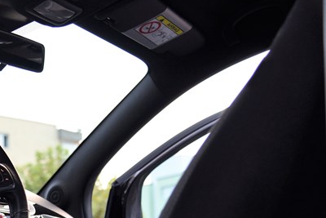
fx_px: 824
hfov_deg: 21.3
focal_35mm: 91
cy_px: 251
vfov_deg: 14.6
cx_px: -27
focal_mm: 38
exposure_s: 1/25
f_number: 4
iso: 1000
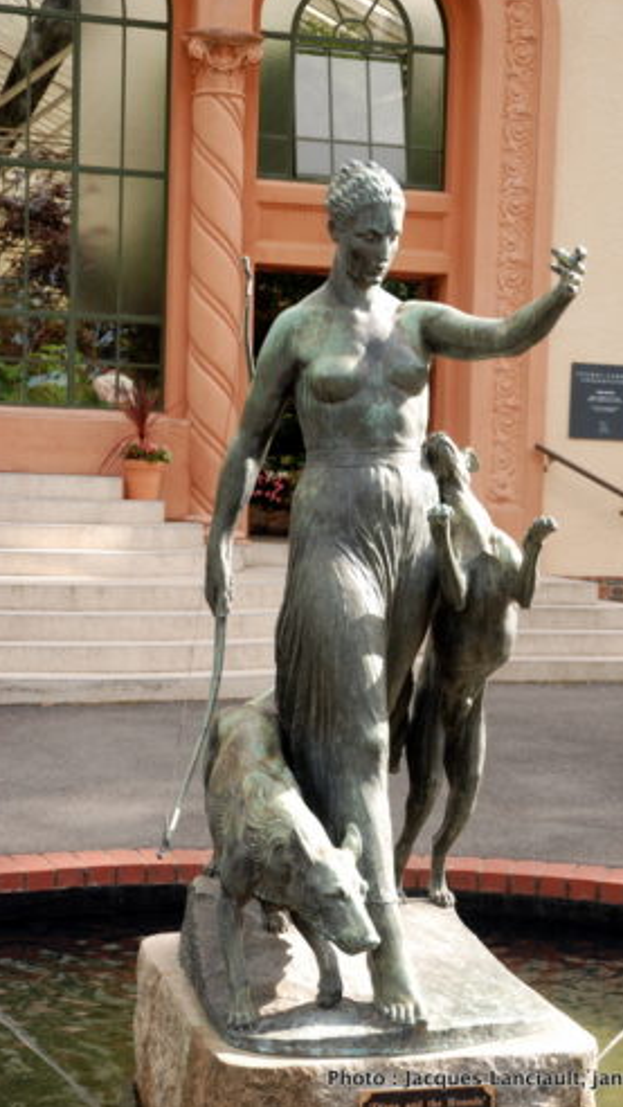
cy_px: 549
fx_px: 1878
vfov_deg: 32.8
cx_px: 370
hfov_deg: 18.8
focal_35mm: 64
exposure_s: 1/100
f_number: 5
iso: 100
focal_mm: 40
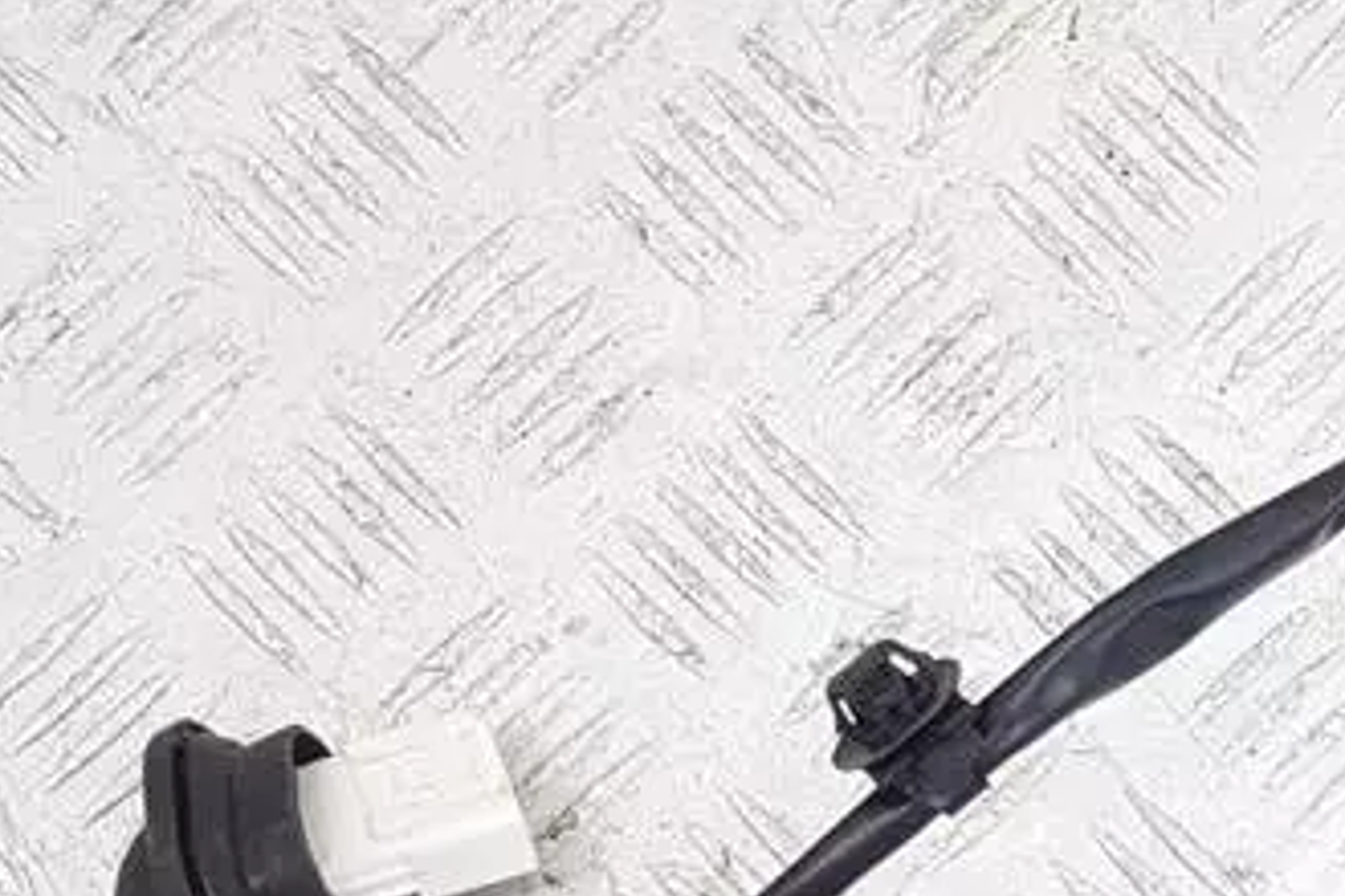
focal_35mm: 84
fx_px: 3138
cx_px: 1488
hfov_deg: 22.8
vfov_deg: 15.3
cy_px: 1230
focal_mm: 4.2
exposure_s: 1/50
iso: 64
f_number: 1.7
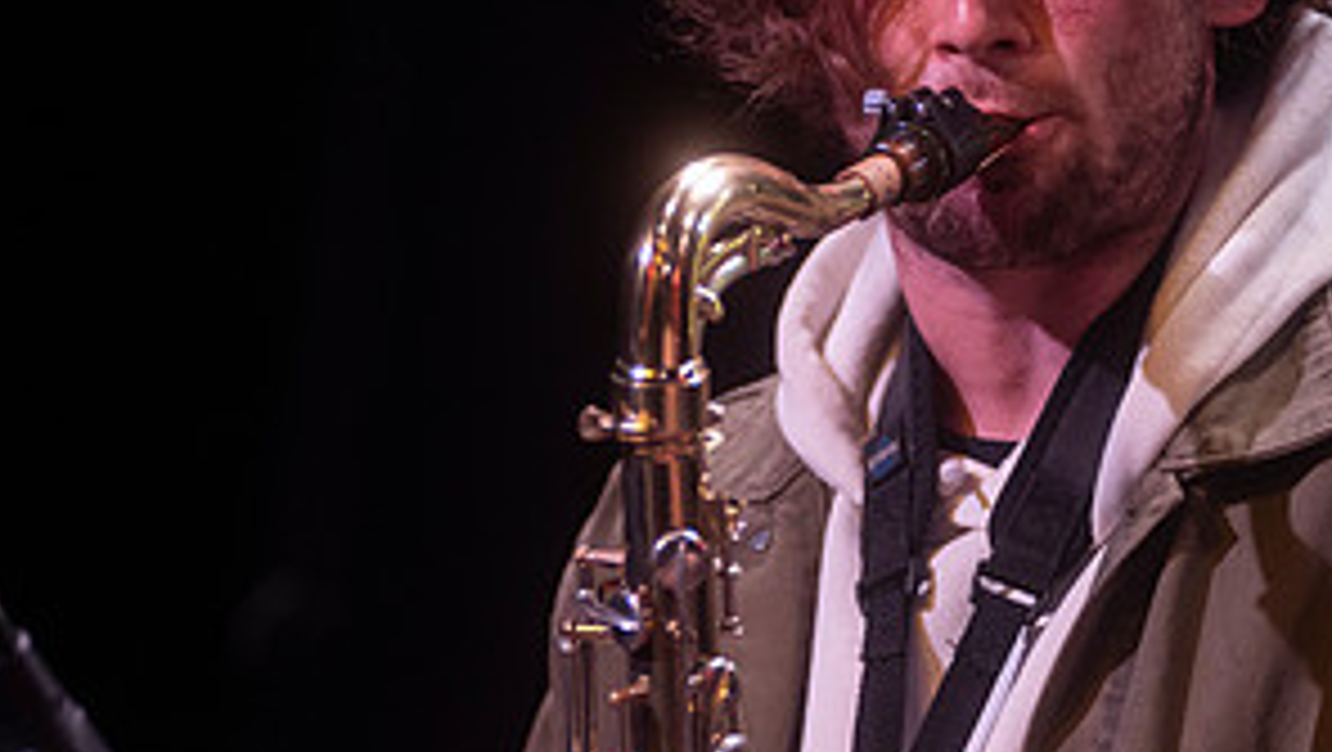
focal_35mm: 195
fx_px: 6892
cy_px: 394
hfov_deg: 11.0
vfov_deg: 6.2
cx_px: 756
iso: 2000
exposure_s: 1/250
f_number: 3.2
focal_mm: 95
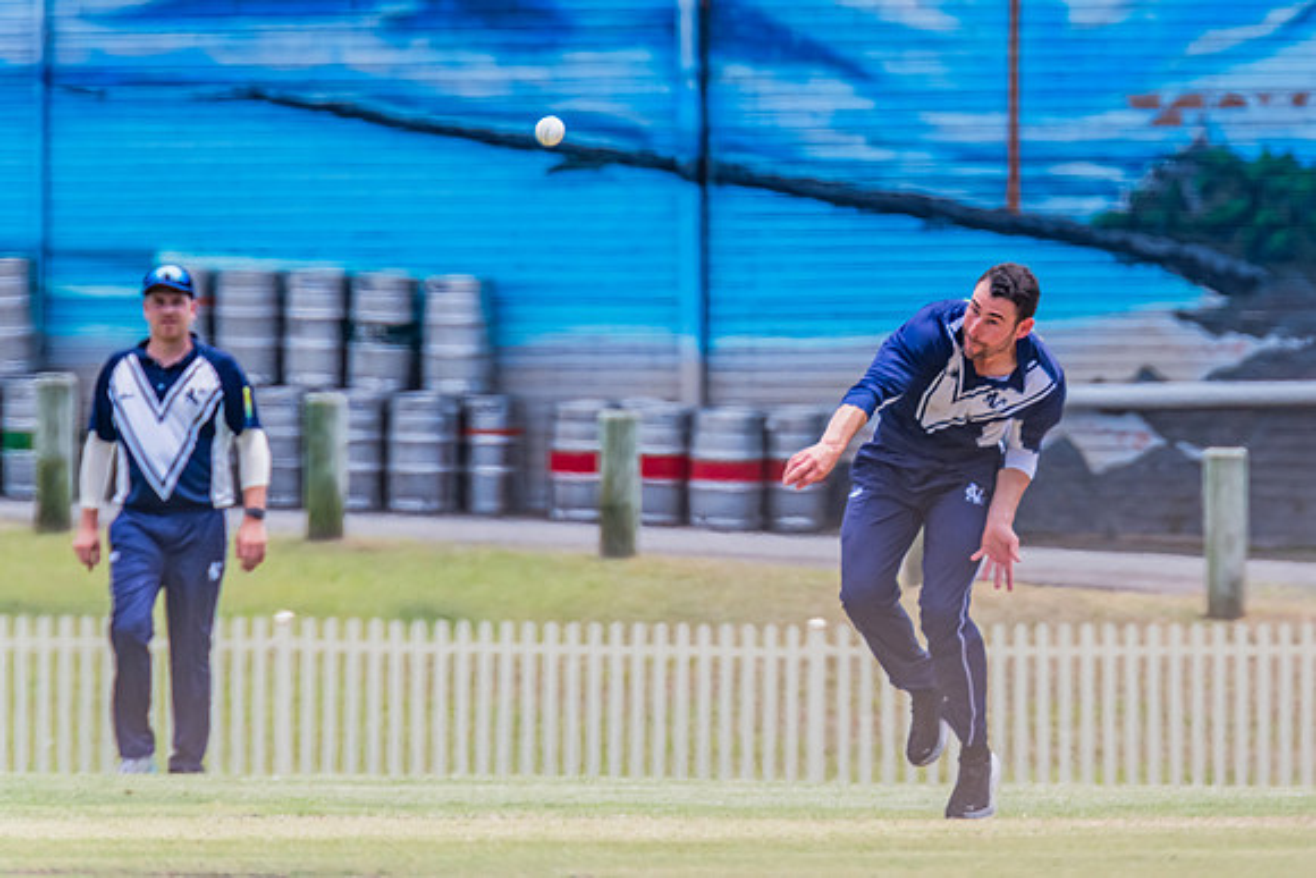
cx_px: 922
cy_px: 458
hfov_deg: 2.4
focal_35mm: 844
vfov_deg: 1.6
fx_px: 30850
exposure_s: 1/2000
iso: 800
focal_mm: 600
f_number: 9
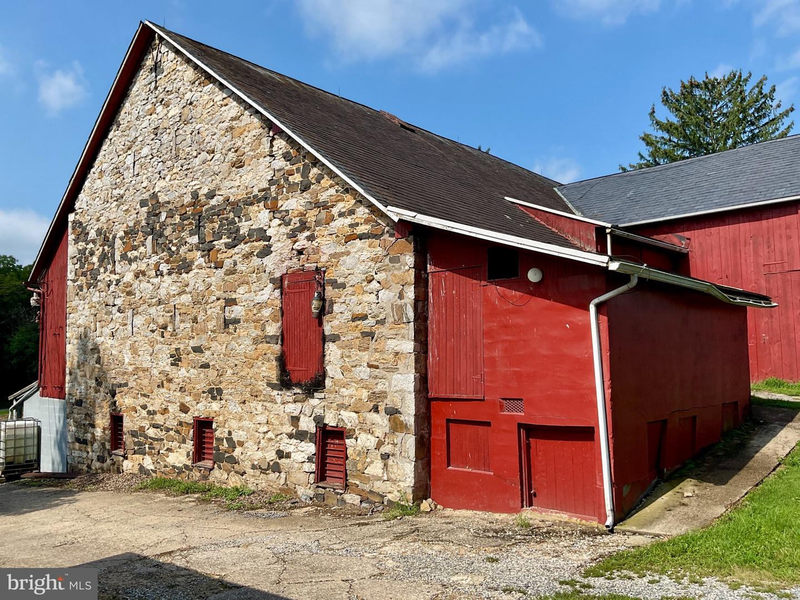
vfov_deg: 48.2
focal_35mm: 29
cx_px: 400
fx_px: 670
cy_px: 300
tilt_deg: +4.8
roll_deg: -0.7
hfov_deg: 61.7
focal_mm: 3
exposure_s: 1/2058
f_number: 1.8
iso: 16
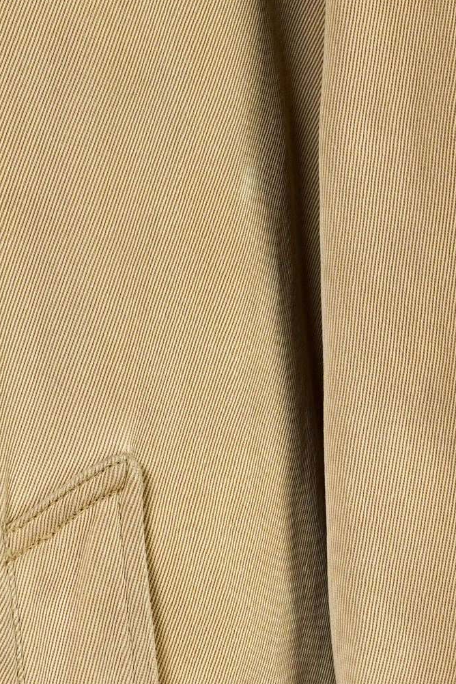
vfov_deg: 14.7
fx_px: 2622
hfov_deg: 9.9
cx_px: 367
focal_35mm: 138
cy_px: 603
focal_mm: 32
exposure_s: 1/40
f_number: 6.3
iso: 320
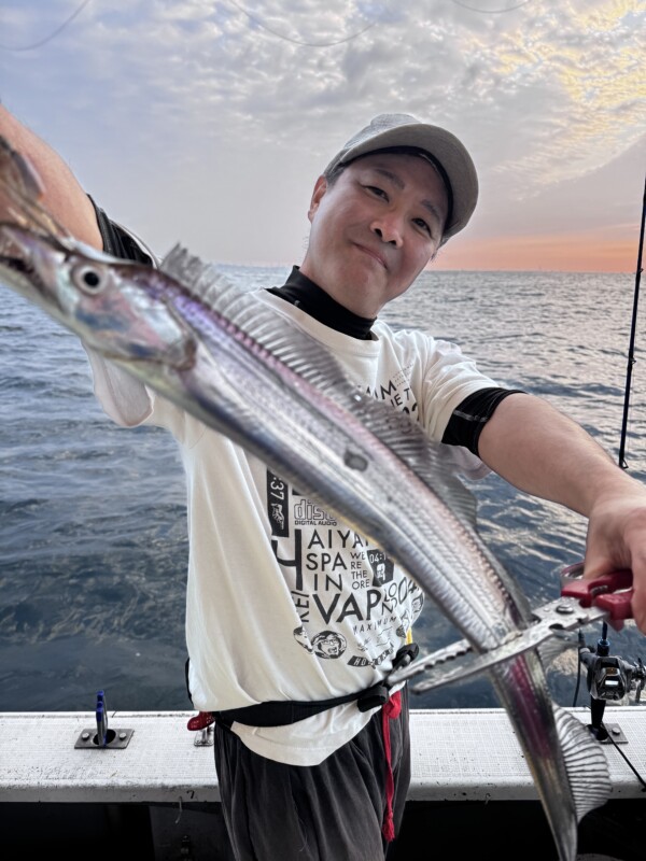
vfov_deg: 71.6
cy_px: 430
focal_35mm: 24
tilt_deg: -13.5
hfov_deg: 56.8
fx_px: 597
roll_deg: -1.3
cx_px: 323
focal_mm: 6.76
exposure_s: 1/287
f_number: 1.78
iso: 80
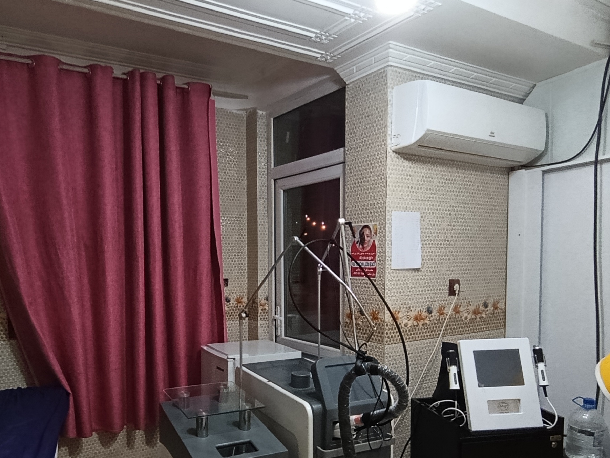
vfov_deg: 47.5
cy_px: 302
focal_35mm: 29
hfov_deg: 61.2
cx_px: 251
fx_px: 511
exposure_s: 1/50
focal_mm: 1.65
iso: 326
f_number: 2.2
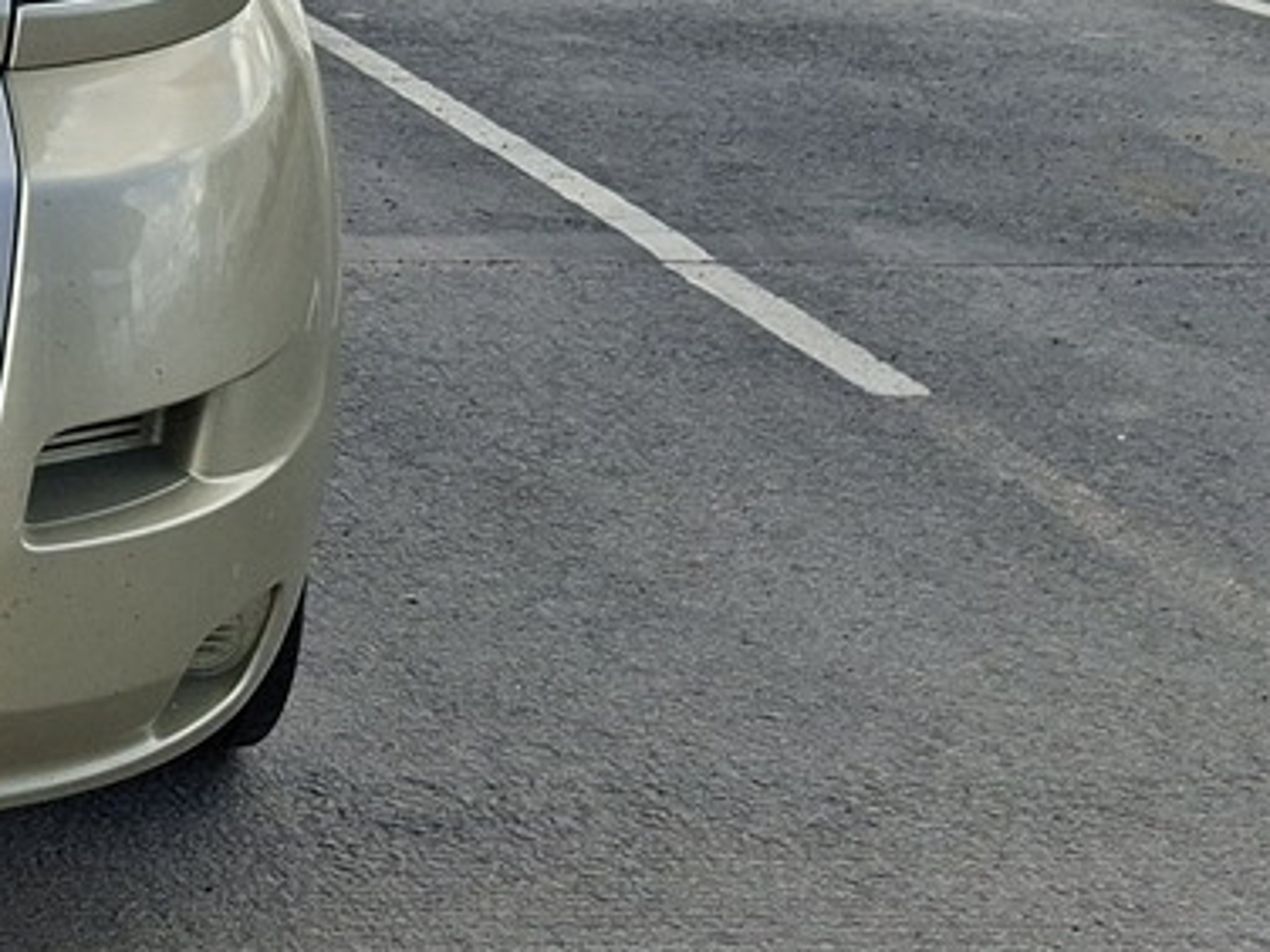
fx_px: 3229
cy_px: -371
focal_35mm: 88
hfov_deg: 18.7
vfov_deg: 15.7
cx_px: -801
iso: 50
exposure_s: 1/1965
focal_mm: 5.54
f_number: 1.8
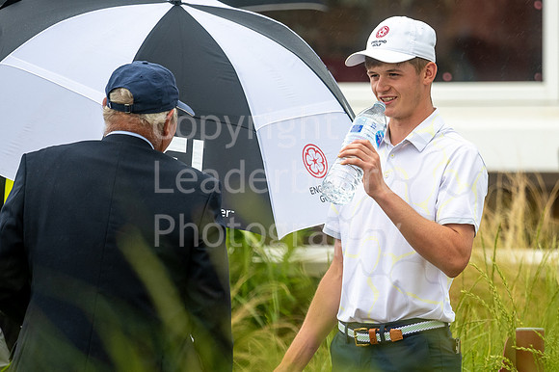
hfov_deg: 3.2
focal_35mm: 643
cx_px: 399
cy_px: 198
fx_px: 9974
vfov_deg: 2.1
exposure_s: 1/400
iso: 200
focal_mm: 300
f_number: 4
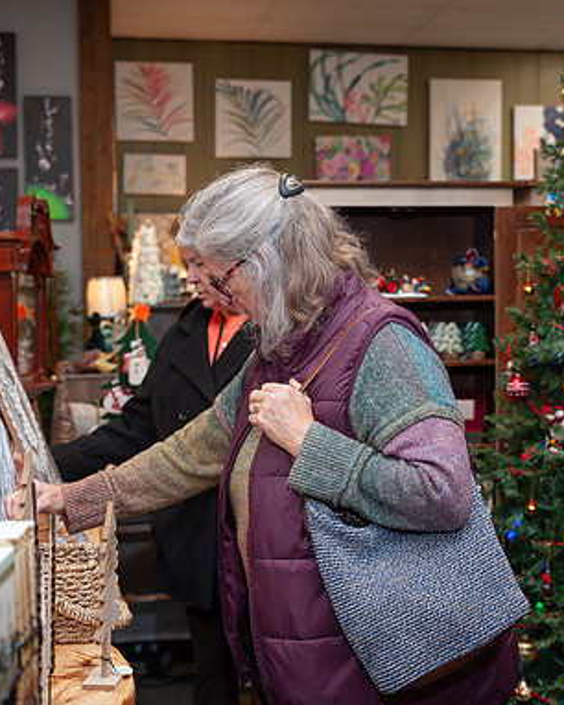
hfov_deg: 28.1
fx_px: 1128
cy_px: 353
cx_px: 264
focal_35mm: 54
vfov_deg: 34.8
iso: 500
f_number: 4
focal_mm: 38
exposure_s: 1/125
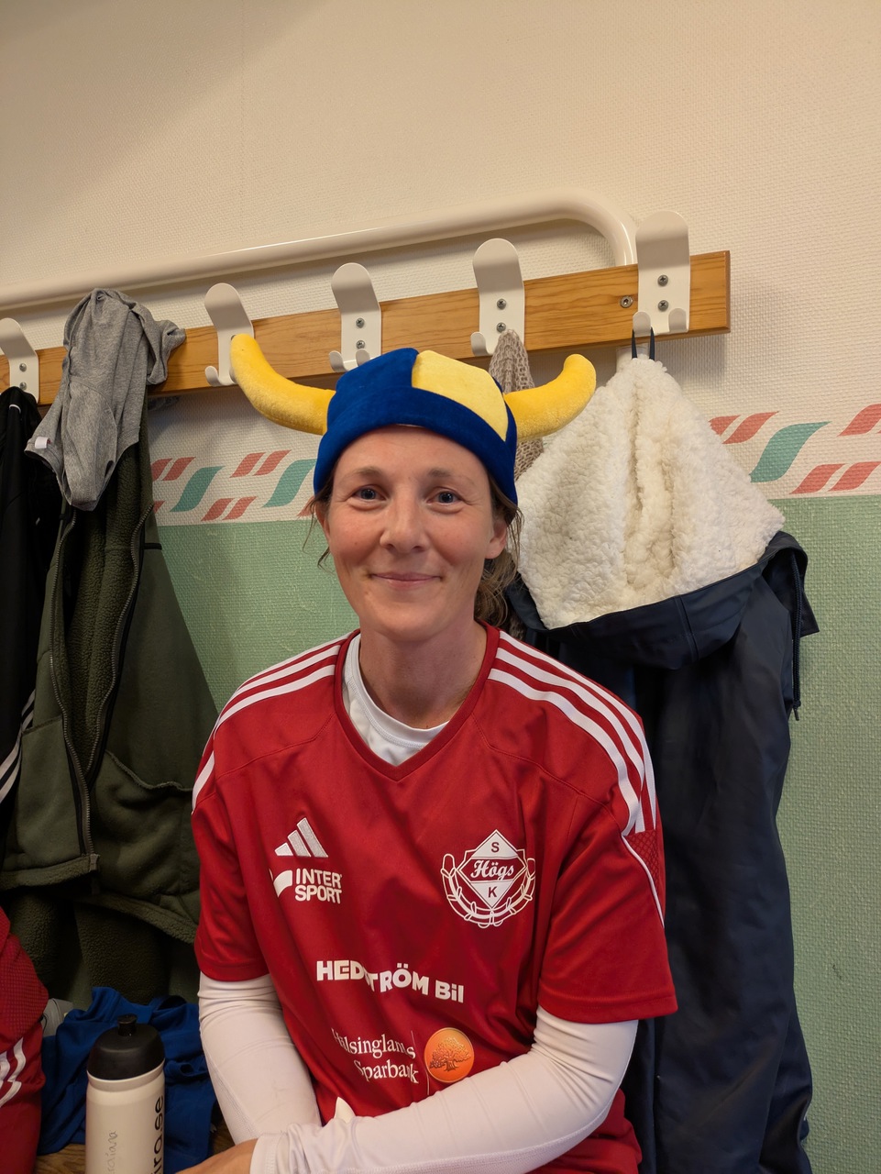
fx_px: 848
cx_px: 440
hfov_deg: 54.9
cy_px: 587
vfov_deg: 69.4
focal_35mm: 25
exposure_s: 1/33.3
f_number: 1.89
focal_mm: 5.43
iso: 187
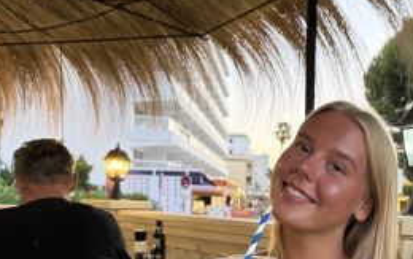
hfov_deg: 43.4
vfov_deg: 28.3
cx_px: 322
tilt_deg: -2.7
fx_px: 496
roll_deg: -2.2
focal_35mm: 44
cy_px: 226
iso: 320
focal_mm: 6.76
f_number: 1.78
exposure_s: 1/50
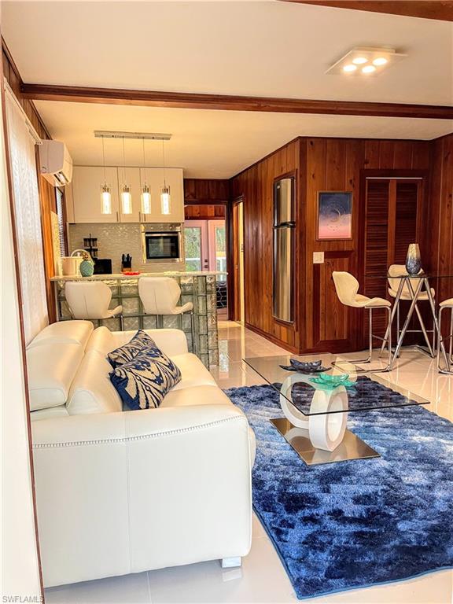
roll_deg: +0.9
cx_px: 226
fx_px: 454
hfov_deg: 53.1
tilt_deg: -7.8
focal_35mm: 26
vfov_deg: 67.3
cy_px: 302
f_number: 1.6
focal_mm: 5.1
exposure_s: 1/60
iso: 160
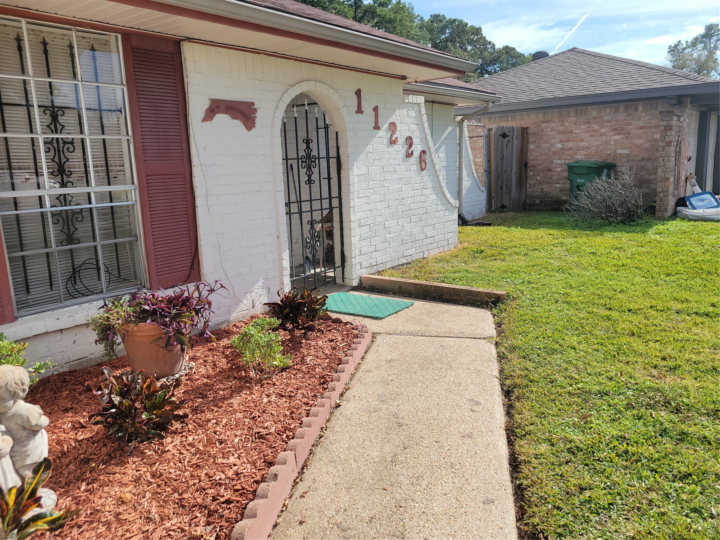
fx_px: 541
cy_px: 270
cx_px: 360
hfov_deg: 67.3
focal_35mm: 26
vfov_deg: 53.1
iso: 40
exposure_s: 1/1920
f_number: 1.8
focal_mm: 5.4
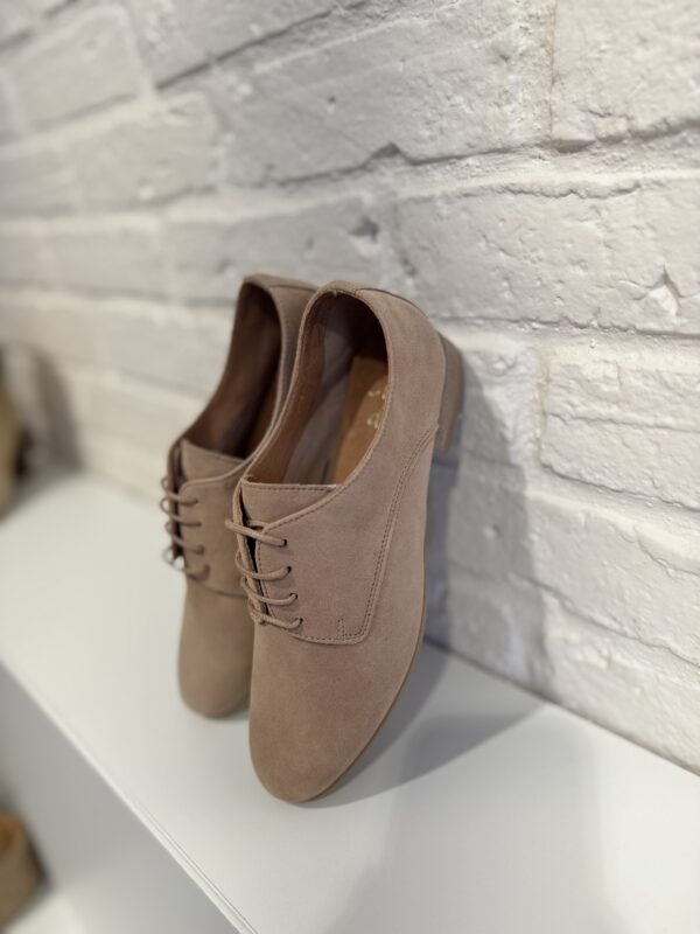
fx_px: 647
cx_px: 350
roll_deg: +4.1
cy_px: 467
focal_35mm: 24
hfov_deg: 56.8
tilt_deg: -20.3
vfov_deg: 71.6
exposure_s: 1/289
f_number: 1.78
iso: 80
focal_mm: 6.76
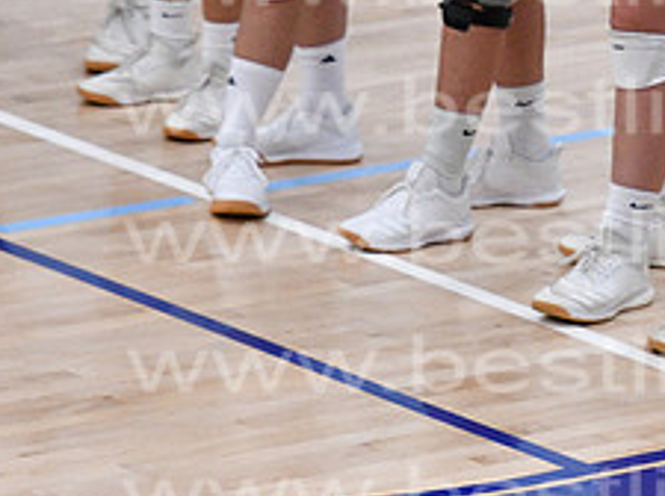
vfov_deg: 2.5
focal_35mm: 596
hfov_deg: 3.3
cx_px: 795
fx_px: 11431
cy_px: 49
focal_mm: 160
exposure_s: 1/1250
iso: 6400
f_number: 3.2
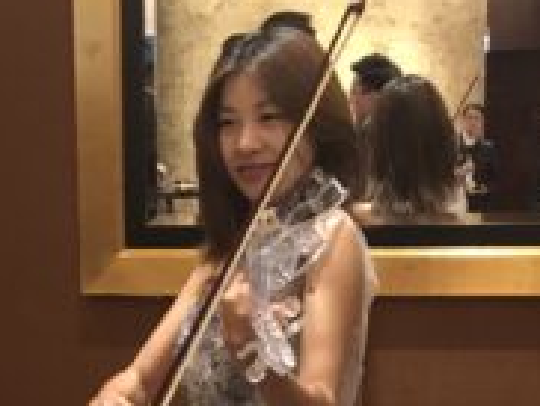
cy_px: 551
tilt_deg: -11.6
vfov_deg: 12.2
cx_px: 181
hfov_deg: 16.6
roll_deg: +0.5
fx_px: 1843
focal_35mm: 118
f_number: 1.8
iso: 400
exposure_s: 1/33
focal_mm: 4
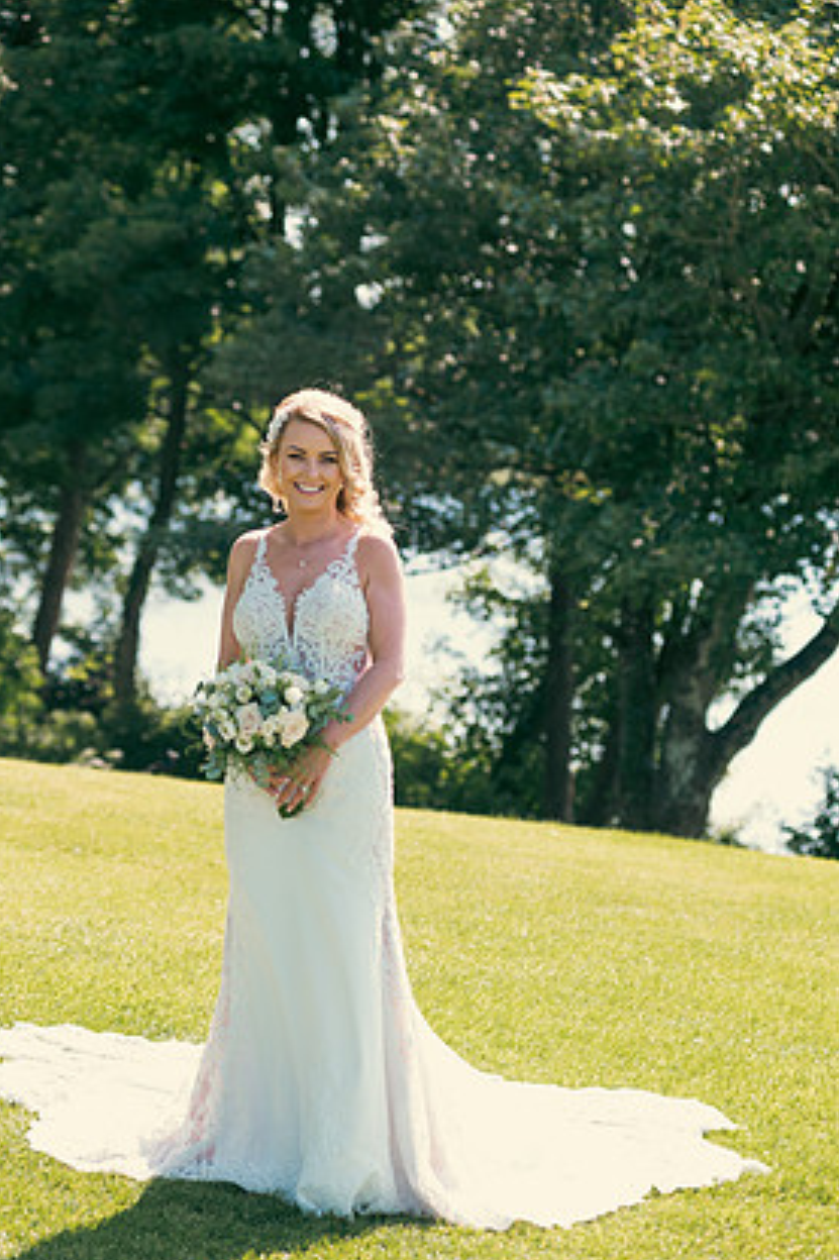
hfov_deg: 14.7
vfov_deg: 21.9
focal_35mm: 93
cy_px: 678
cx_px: 388
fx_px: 3254
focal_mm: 86
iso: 100
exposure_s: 1/250
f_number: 3.5
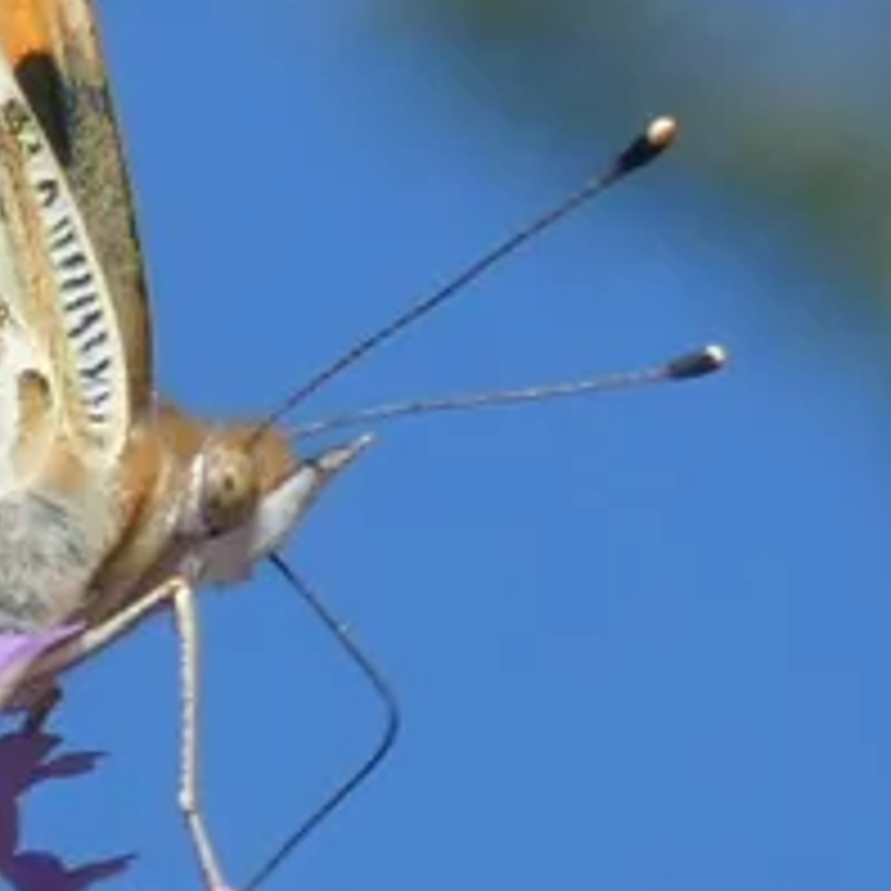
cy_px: 238
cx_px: -292
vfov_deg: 3.5
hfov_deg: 3.5
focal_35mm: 495
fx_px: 14415
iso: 80
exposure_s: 1/160
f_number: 5.5
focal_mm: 30.9
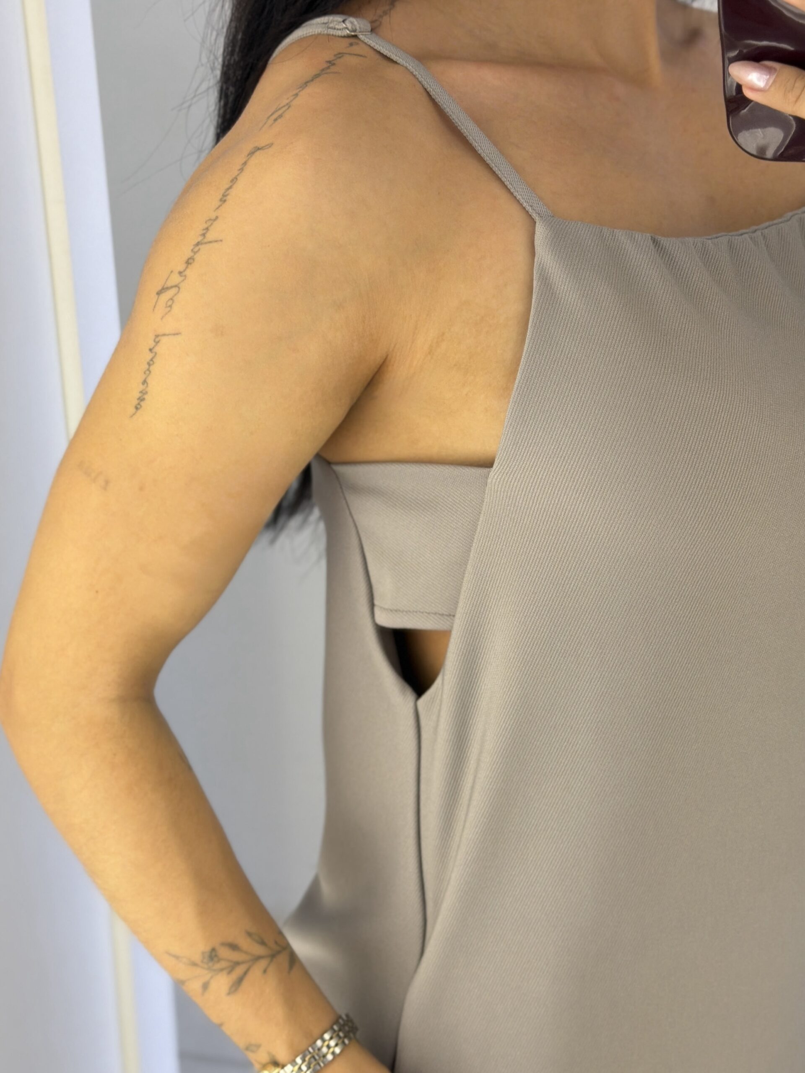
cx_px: 402
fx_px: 1488
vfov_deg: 39.7
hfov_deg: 30.3
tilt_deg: -21.5
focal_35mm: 48
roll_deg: +1.6
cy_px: 536
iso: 80
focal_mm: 6.76
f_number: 1.78
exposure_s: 1/60
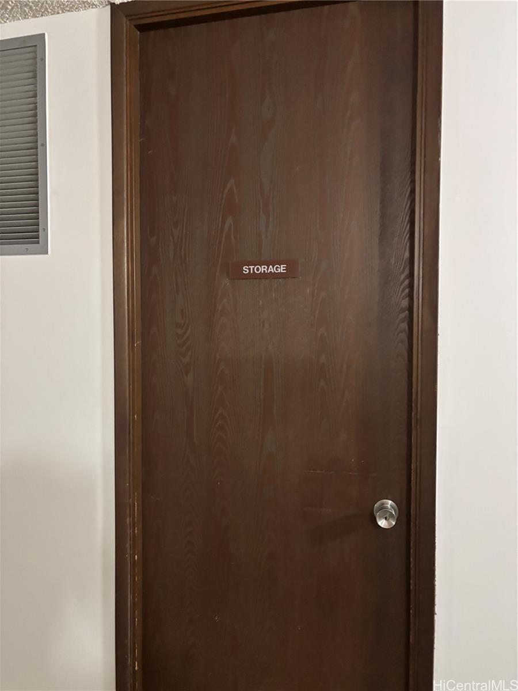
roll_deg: -0.5
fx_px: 519
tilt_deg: -2.2
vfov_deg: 67.3
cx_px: 259
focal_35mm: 26
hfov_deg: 53.1
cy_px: 346
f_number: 1.6
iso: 640
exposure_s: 1/30
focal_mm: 5.96
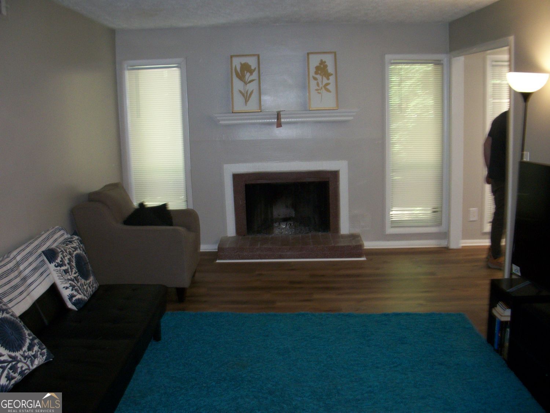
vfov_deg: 40.7
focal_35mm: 35
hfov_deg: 52.6
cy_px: 206
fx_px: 556
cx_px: 275
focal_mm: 6.3
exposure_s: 1/30
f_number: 3.1
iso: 160
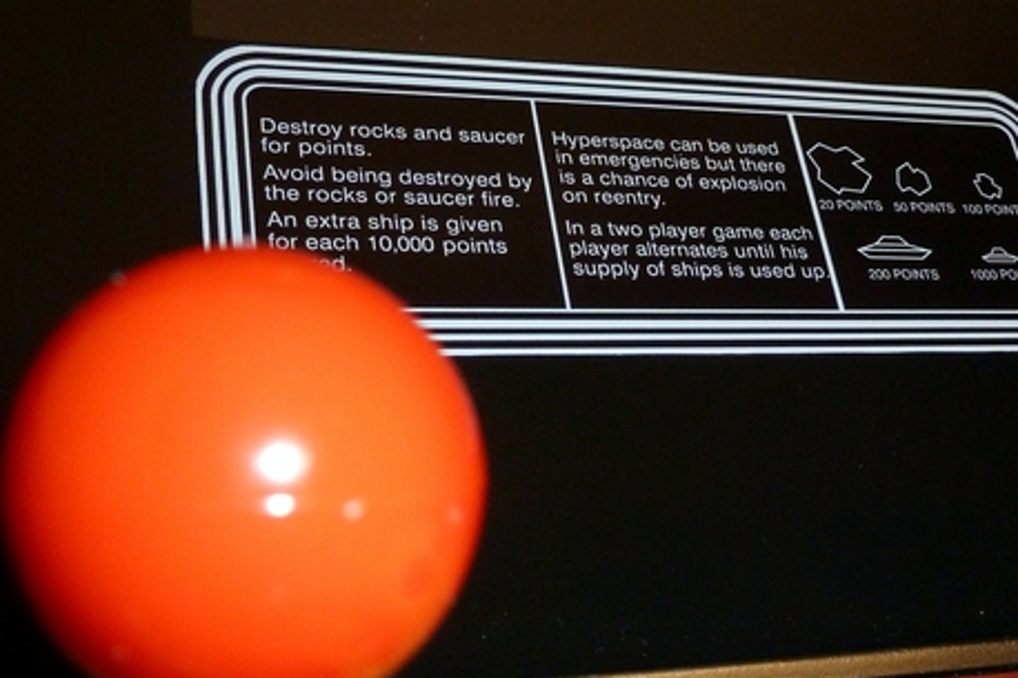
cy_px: 450
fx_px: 1413
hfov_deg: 39.5
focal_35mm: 50
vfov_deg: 26.8
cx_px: 607
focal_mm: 6.5
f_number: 3.6
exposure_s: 1/125
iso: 400
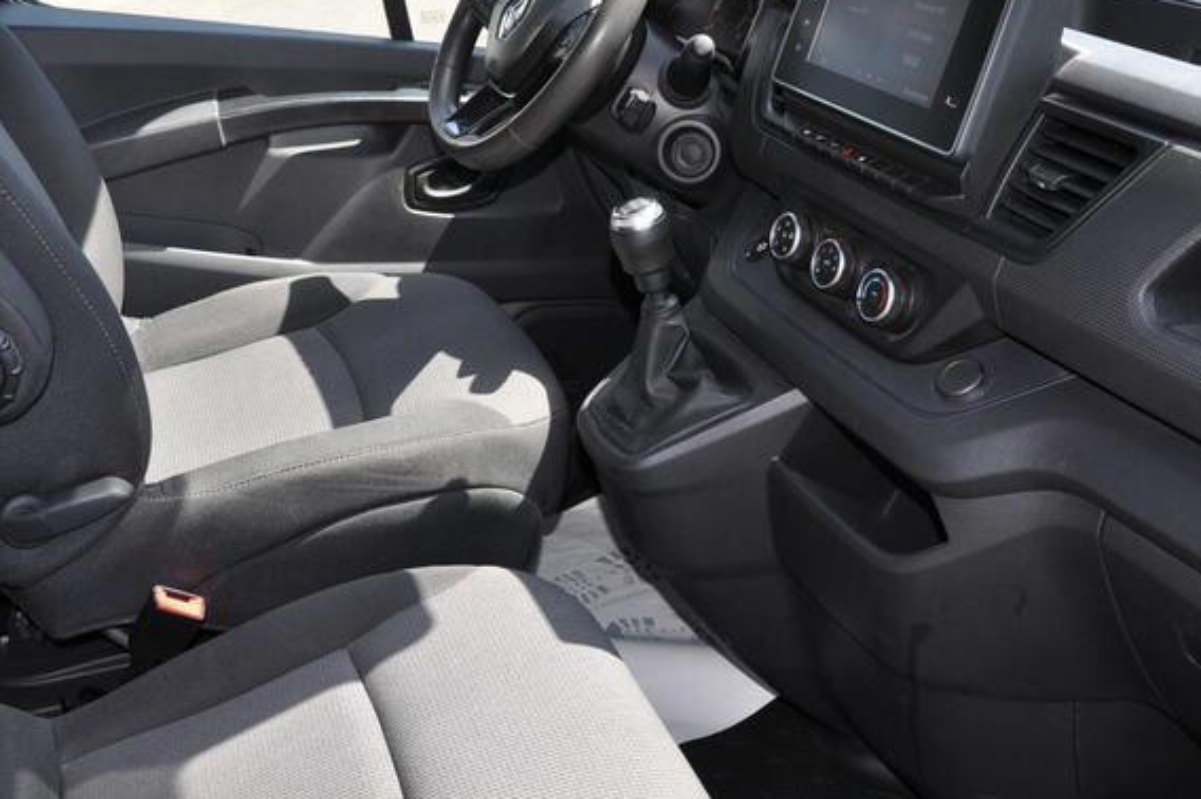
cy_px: 315
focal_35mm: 38
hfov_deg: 50.6
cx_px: 539
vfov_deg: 34.9
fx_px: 1267
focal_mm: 18
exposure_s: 1/200
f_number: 4.5
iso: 200
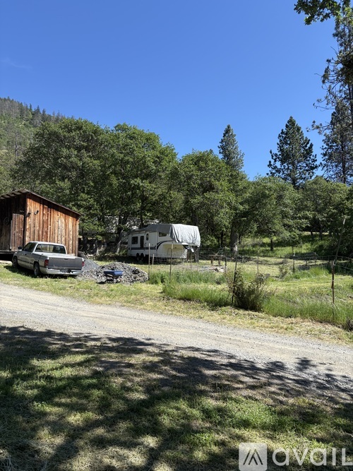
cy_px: 236
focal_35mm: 26
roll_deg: -0.3
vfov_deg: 67.3
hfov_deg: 53.0
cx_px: 176
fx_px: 354
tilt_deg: +5.6
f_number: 1.6
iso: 50
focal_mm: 5.96
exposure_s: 1/1751
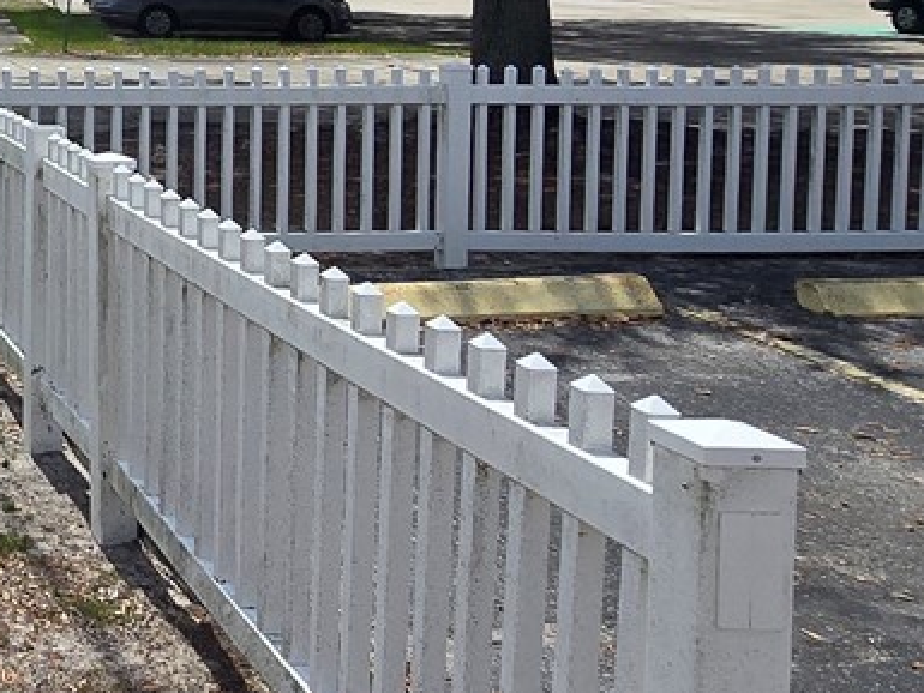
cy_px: 19
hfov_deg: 26.2
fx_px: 1442
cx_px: -458
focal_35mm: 54
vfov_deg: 25.8
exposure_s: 1/4165
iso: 50
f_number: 2.2
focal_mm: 2.2
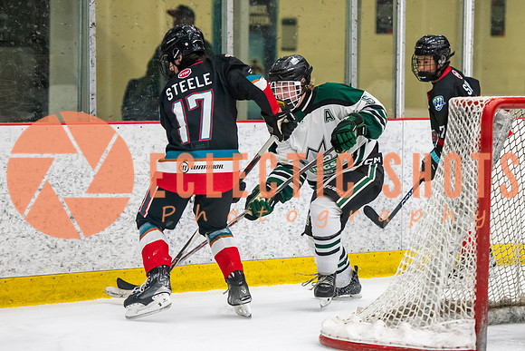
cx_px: 307
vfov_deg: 6.4
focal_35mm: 215
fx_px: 3132
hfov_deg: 9.6
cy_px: 179
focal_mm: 150
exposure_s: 1/640
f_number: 3.2
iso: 2000
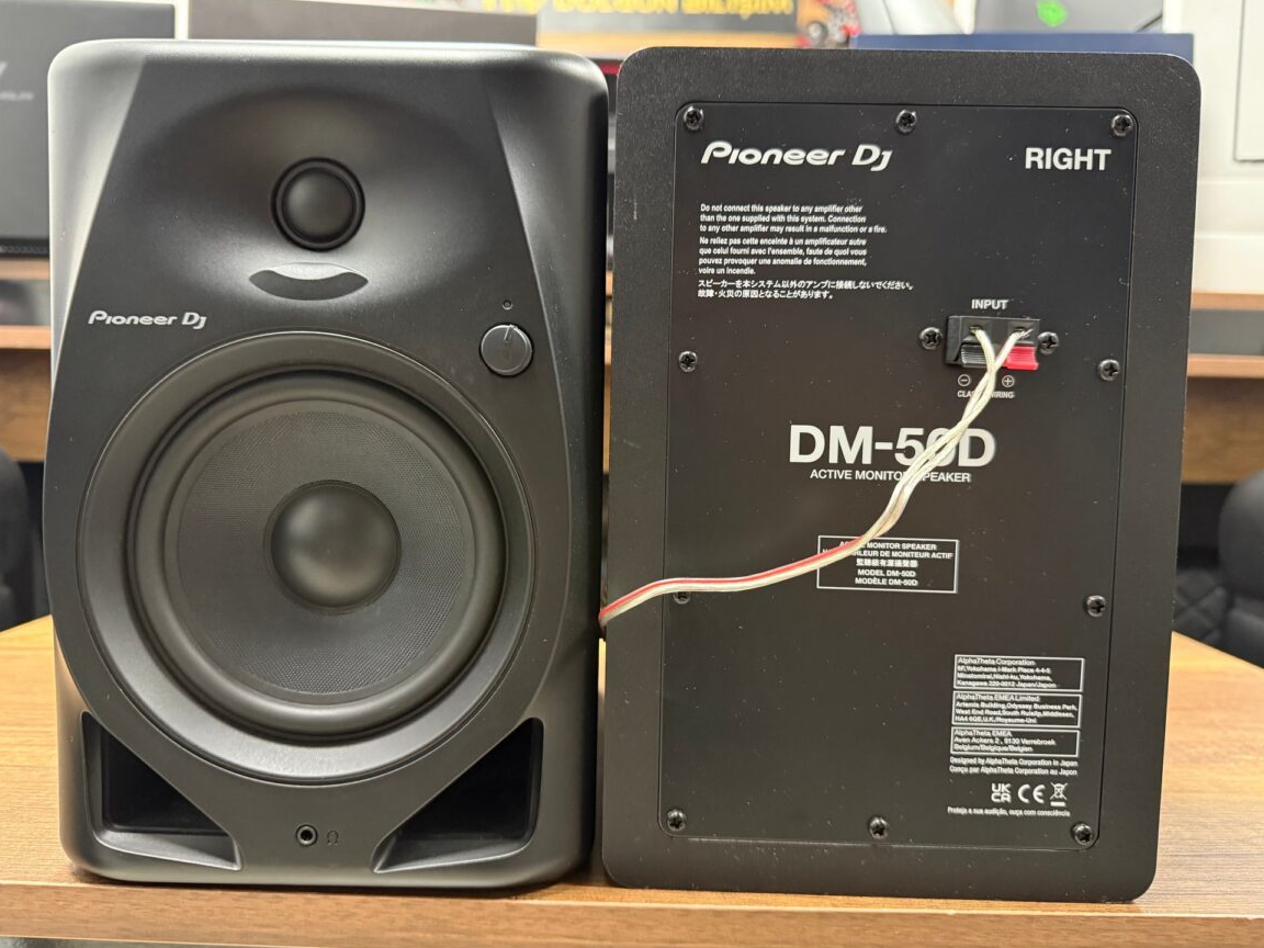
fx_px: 913
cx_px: 618
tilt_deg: -2.8
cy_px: 473
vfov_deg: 54.9
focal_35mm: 25
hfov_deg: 69.4
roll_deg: -0.6
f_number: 1.78
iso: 800
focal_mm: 6.76
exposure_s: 1/33
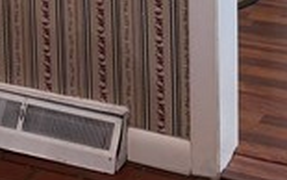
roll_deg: +2.5
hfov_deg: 11.7
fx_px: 1315
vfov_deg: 7.2
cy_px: -301
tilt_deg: -6.2
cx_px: -183
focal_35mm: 168
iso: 125
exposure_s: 1/154
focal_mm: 6.76
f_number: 1.78
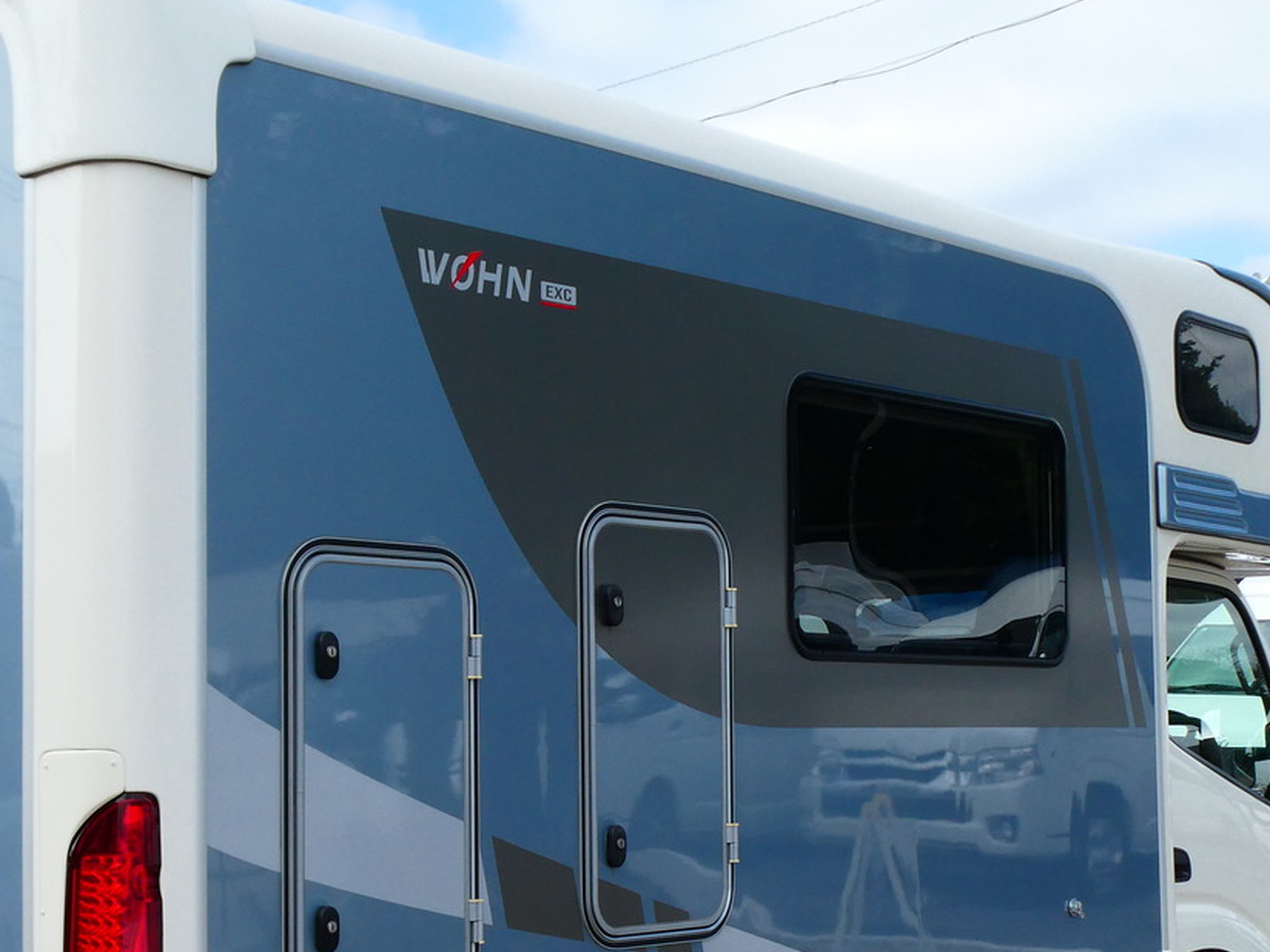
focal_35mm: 68
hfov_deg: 28.4
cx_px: 445
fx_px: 2495
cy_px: 670
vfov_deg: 21.5
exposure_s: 1/500
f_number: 3.7
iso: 80
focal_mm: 6.3
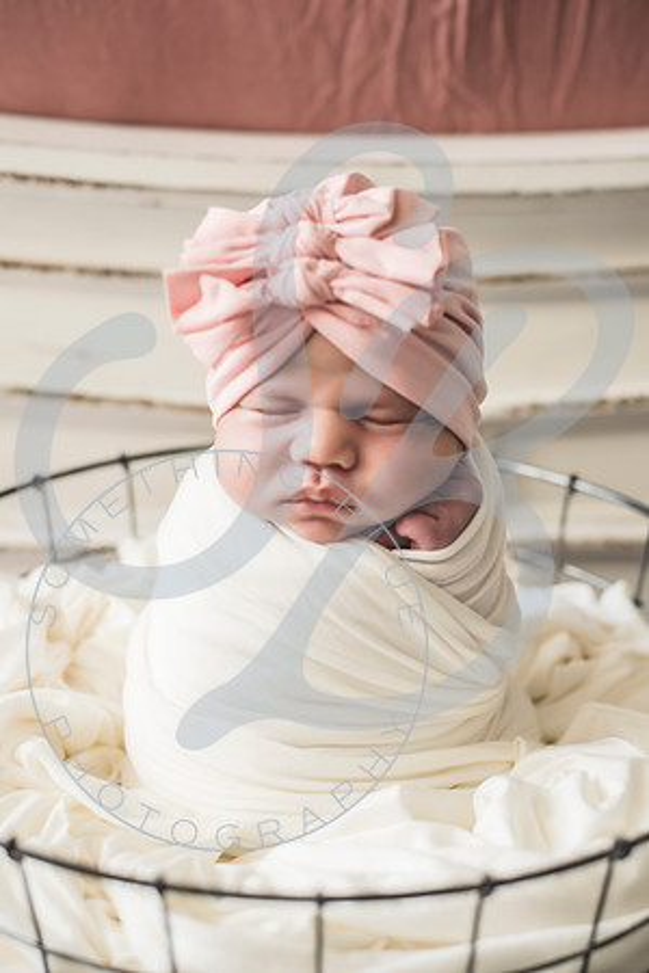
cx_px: 324
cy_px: 486
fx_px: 1352
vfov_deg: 39.6
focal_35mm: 50
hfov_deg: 27.0
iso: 1250
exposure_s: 1/125
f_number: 2.8
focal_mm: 50
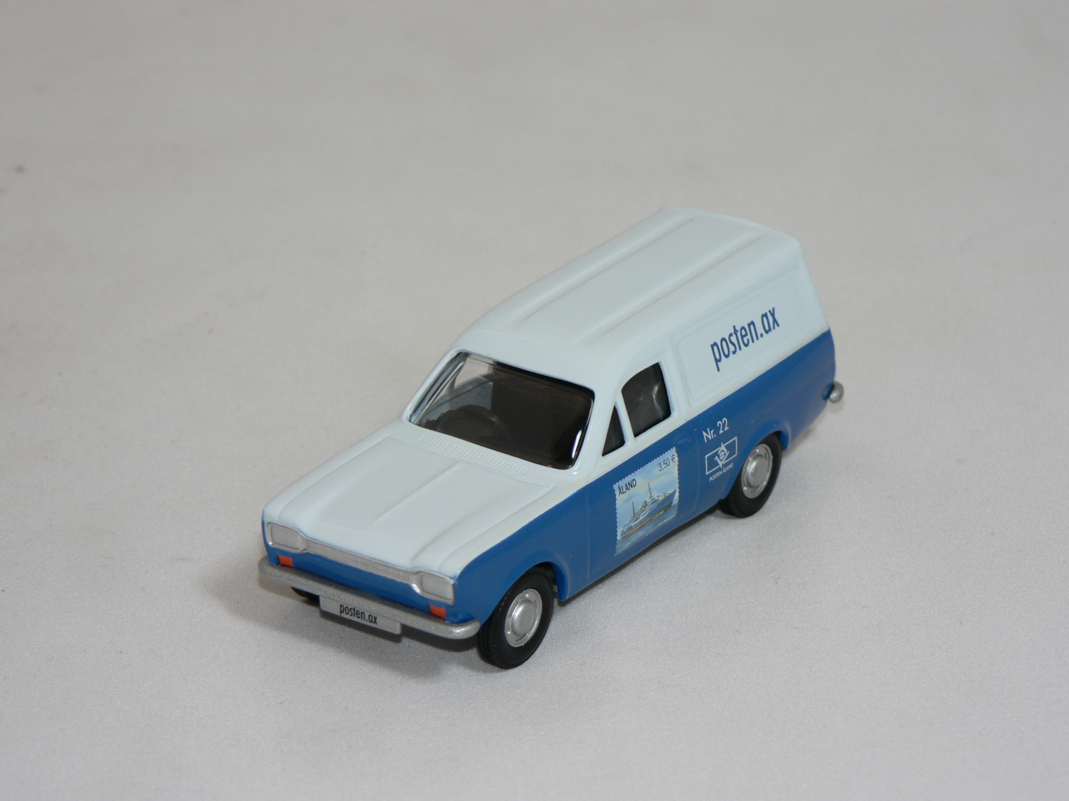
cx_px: 534
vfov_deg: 12.5
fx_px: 3675
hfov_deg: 16.6
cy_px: 400
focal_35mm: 119
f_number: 3.2
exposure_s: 1/60
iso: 80
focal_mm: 19.9
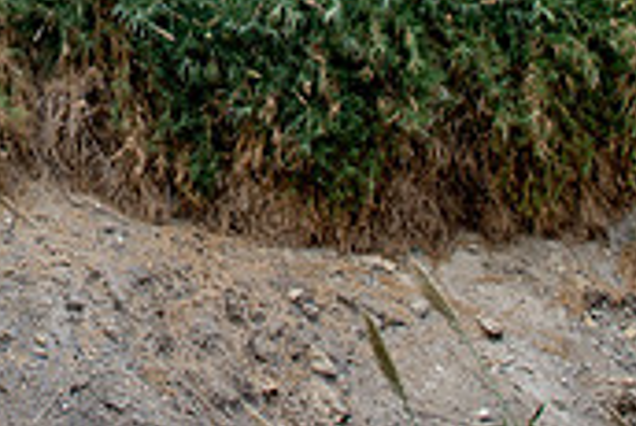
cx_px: -22
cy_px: -287
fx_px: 1432
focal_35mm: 81
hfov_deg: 23.8
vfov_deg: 15.1
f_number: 2.8
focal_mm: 24
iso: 200
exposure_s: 1/200
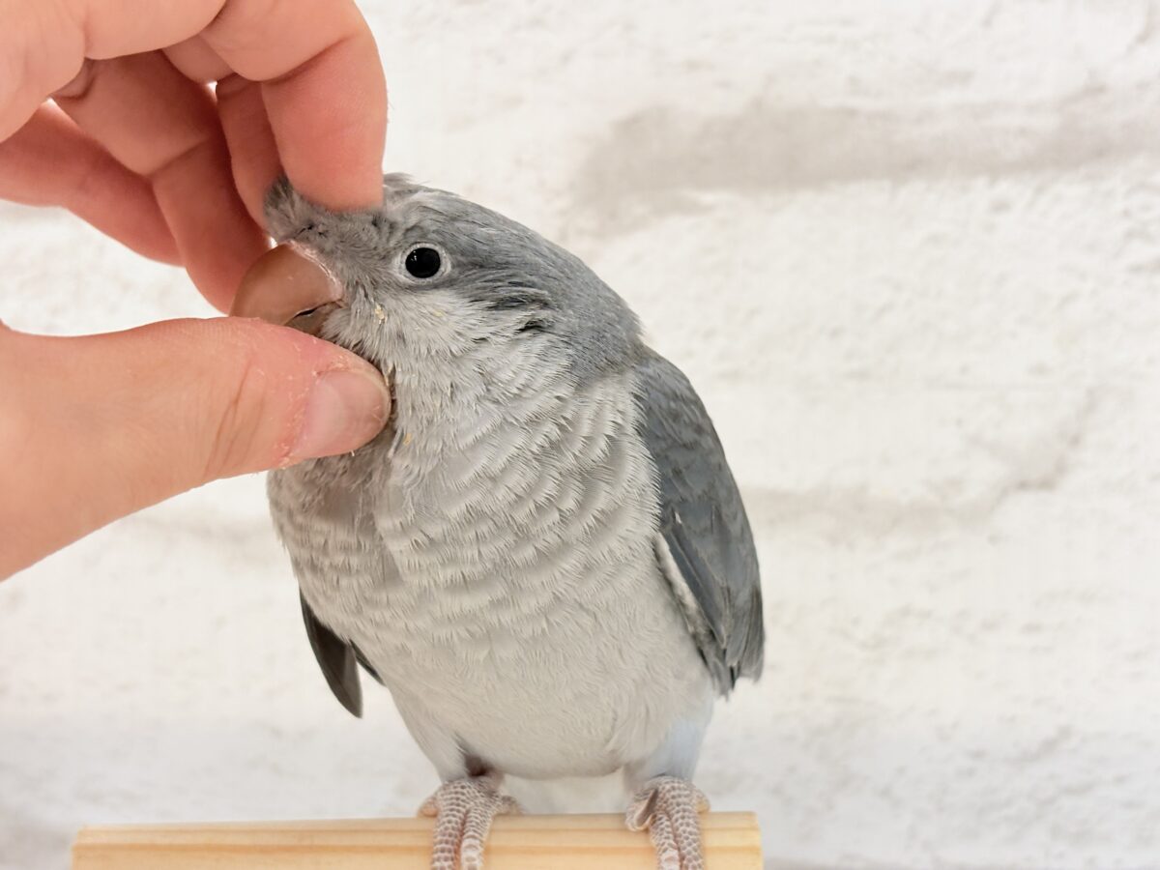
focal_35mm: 52
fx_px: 1743
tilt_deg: -4.7
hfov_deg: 36.8
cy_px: 435
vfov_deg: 28.0
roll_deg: +3.1
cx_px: 580
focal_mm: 5.96
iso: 80
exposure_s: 1/50
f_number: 1.6
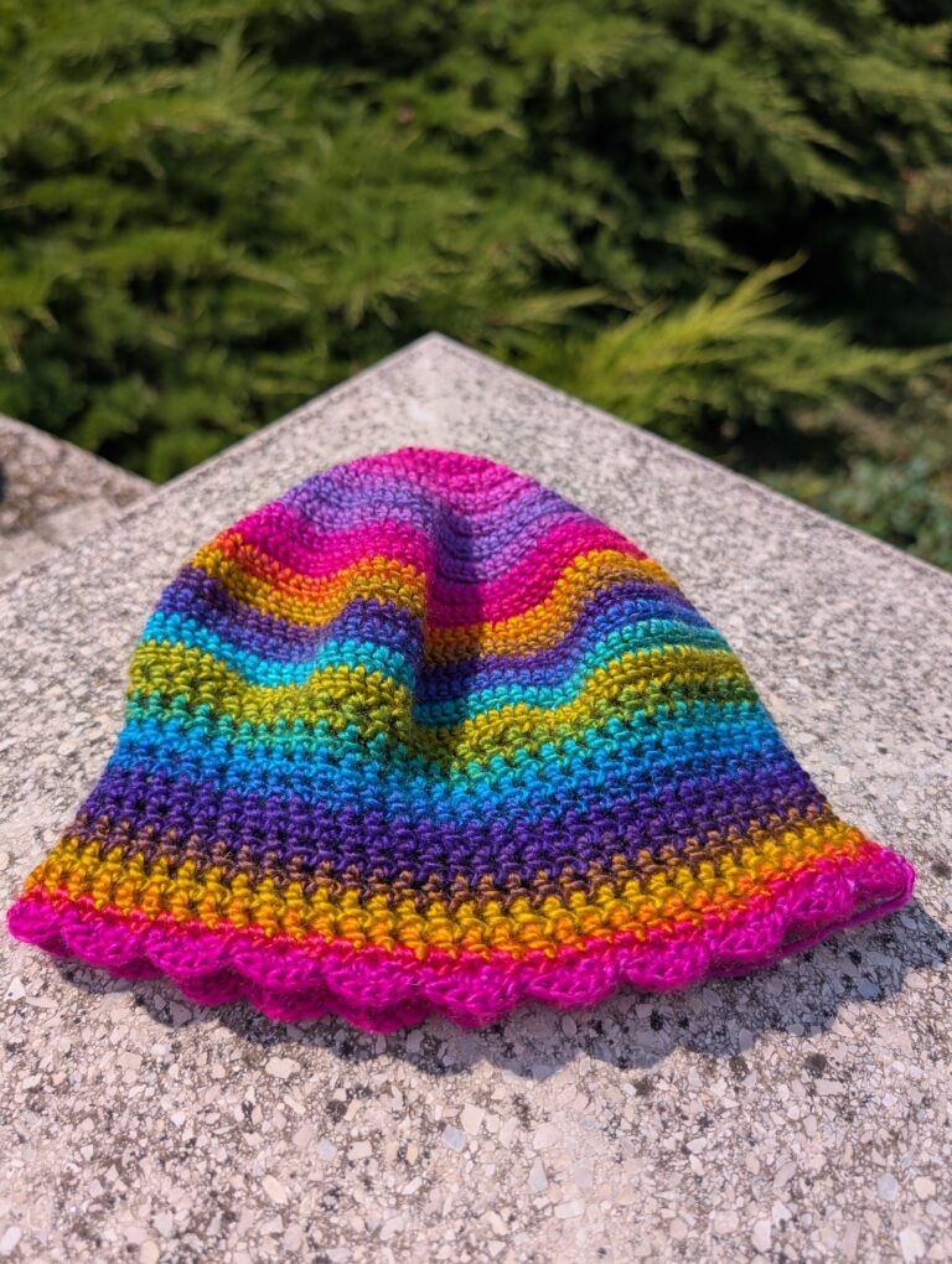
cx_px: 476
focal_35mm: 24
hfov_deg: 56.9
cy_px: 632
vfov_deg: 71.5
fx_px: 878
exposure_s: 1/1346
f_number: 1.68
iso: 21
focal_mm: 6.9
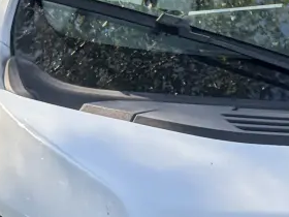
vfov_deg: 8.2
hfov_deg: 10.7
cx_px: 424
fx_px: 1486
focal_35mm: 178
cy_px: 297
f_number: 1.6
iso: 64
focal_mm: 5.96
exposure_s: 1/782
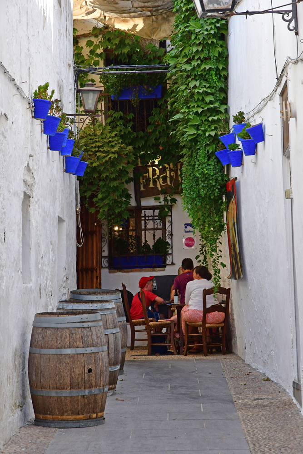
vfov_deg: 16.1
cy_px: 227
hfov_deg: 10.8
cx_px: 152
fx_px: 1609
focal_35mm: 128
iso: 800
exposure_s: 1/250
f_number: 8
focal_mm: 85
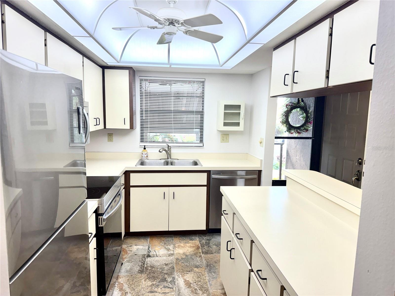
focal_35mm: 24
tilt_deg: -7.6
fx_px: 274
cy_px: 148
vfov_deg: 56.8
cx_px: 198
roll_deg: -1.1
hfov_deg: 71.6
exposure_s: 1/137
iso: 80
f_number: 1.78
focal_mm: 6.76
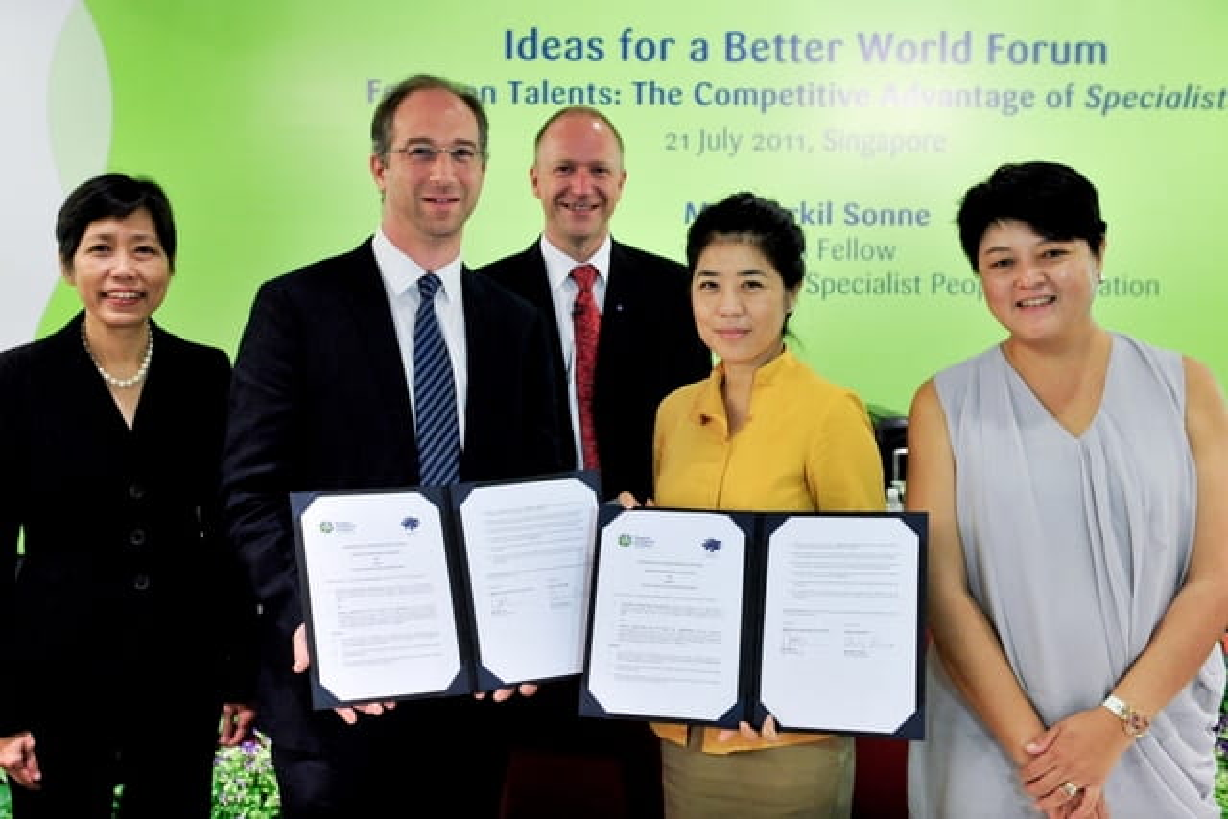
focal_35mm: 34
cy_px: 410
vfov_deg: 38.9
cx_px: 614
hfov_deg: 55.8
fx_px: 1160
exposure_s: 1/80
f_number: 4.5
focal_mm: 34
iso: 3200
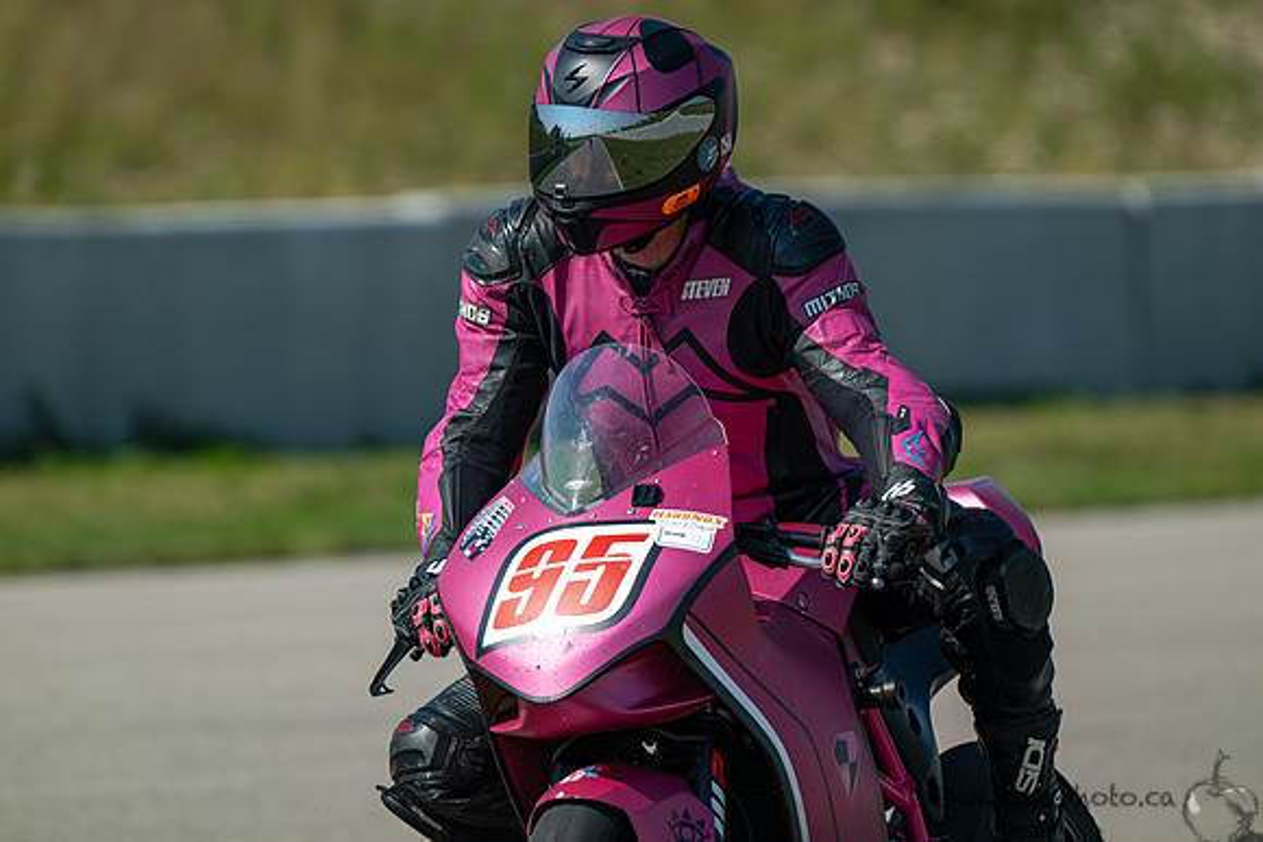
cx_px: 666
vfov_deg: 2.6
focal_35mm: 527
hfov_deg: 3.9
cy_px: 398
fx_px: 18493
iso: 180
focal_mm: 500
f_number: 6.3
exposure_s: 1/1250
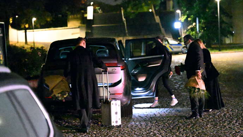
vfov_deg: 15.1
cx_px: 122
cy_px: 73
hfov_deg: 26.5
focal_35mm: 80
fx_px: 515
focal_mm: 76
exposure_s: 1/60
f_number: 2.8
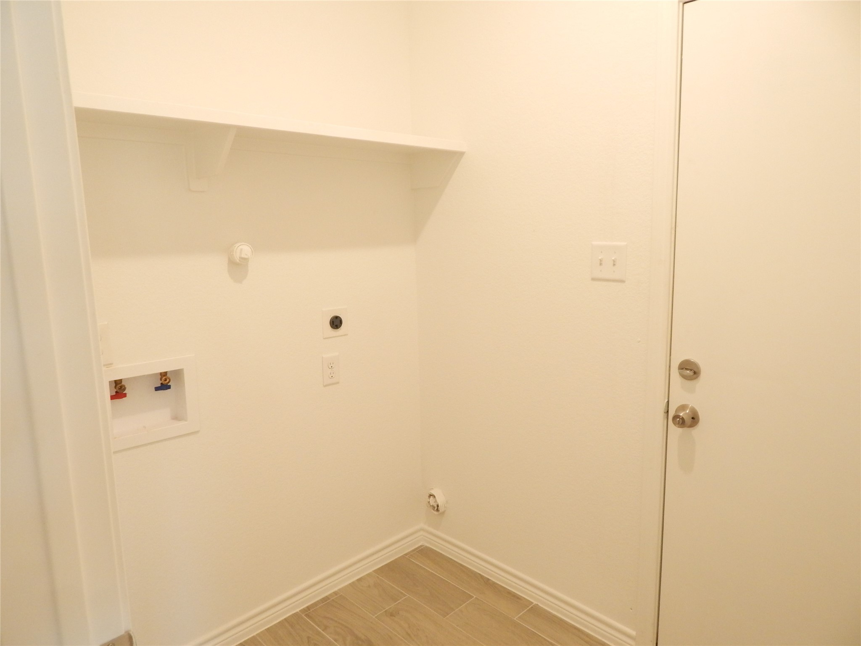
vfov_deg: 61.1
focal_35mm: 22
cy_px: 323
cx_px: 430
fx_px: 547
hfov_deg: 76.4
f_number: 3
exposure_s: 1/30
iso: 360
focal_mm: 4
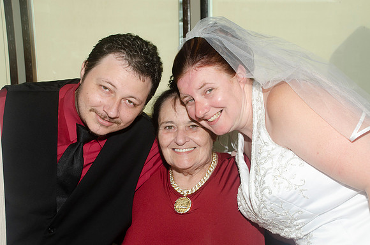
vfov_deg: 23.7
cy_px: 122
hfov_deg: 35.1
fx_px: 585
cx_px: 185
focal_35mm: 57
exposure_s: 1/250
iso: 200
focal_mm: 38
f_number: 8
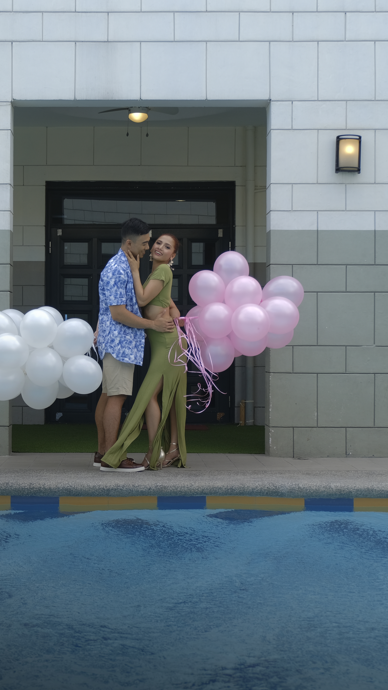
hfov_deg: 20.3
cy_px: 345
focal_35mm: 59
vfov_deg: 35.4
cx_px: 122
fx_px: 1079
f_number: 2.8
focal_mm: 24.9
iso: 80
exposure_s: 1/320
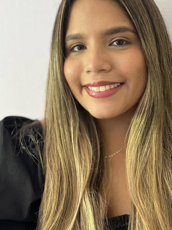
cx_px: 110
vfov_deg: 45.7
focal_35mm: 41
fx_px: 272
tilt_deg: -9.4
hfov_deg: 34.9
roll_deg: -1.0
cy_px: 100
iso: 320
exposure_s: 1/60
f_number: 1.5
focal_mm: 5.7
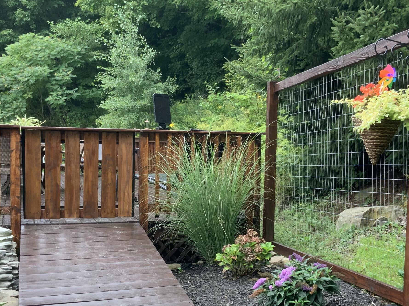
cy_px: 187
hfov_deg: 38.9
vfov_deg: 29.6
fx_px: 579
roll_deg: -0.9
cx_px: 224
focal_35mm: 49
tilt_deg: -3.1
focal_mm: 3
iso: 50
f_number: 1.8
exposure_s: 1/122
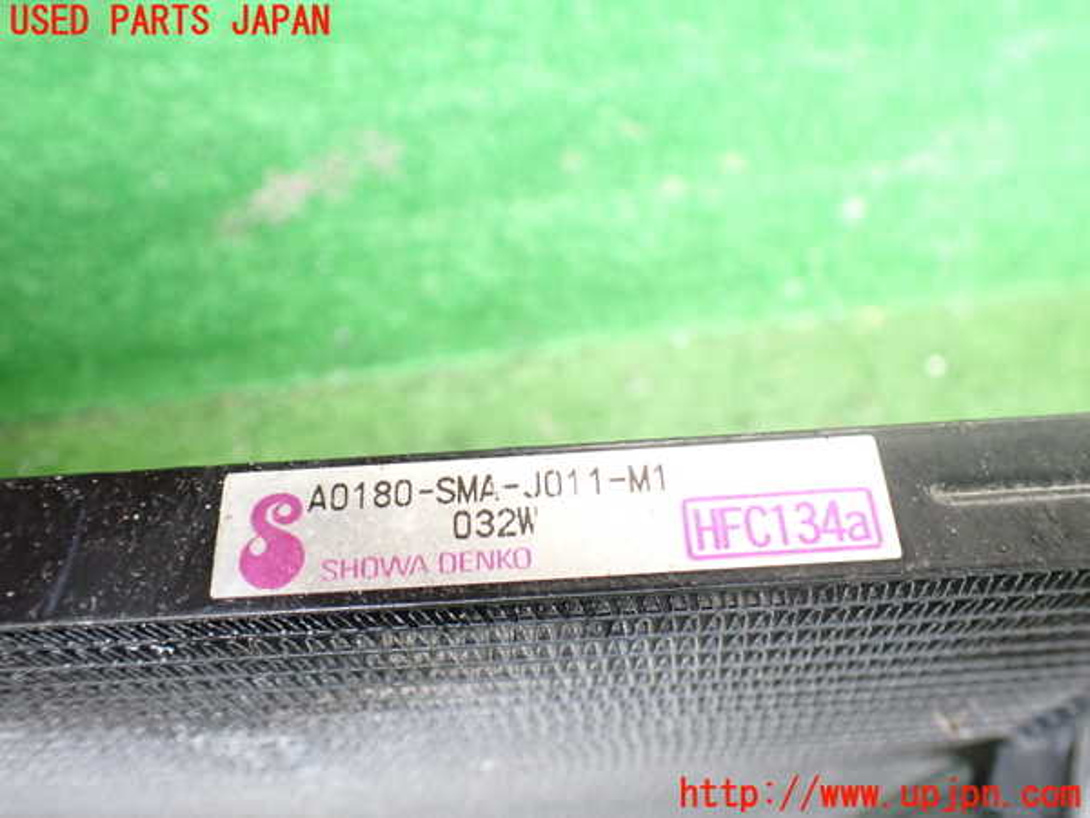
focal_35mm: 30
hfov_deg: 60.0
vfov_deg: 46.8
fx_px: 945
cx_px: 545
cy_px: 409
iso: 800
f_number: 2.3
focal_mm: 5.4
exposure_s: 1/100
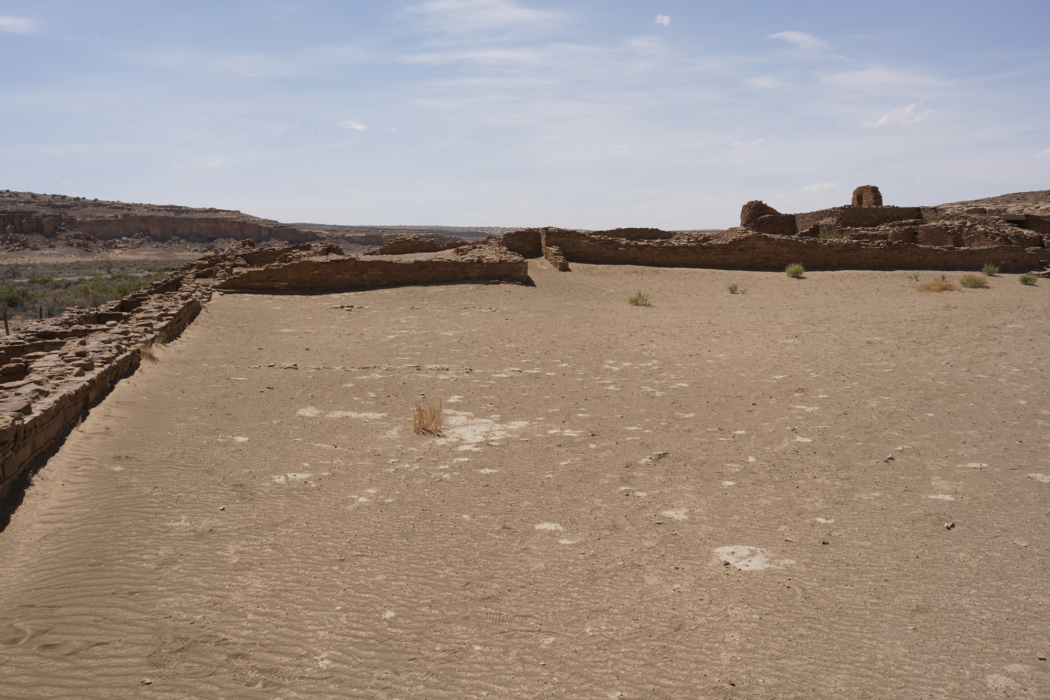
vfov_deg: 43.6
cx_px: 525
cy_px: 350
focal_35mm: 30
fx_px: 875
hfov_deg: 61.9
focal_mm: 30
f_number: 18
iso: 100
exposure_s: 1/100
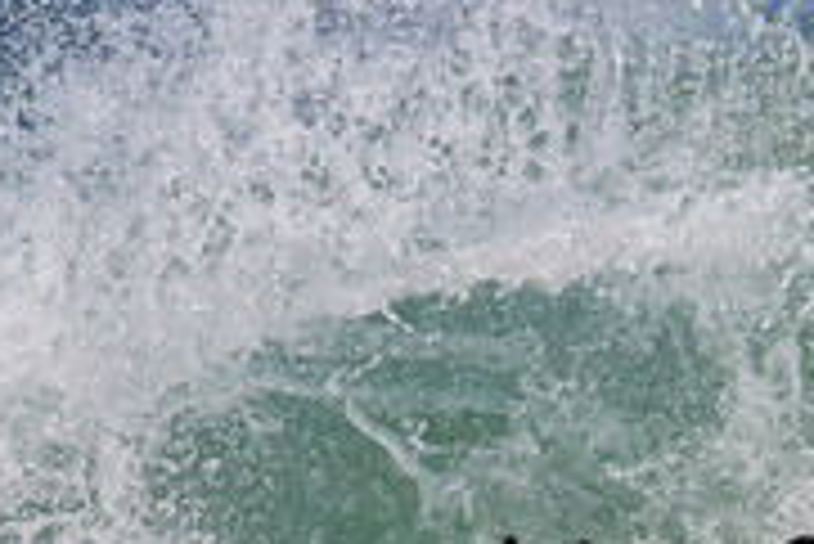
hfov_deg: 0.6
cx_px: 1000
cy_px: 811
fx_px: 74787
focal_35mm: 3305
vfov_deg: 0.4
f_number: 11
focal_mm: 800
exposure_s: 1/2000
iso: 500
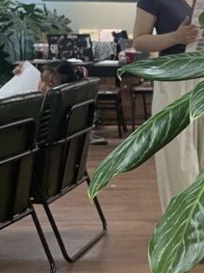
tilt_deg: -15.9
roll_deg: +0.5
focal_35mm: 92
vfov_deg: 21.0
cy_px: 222
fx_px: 723
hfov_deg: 14.3
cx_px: 359
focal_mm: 4.2
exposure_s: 1/50
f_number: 1.6
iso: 64
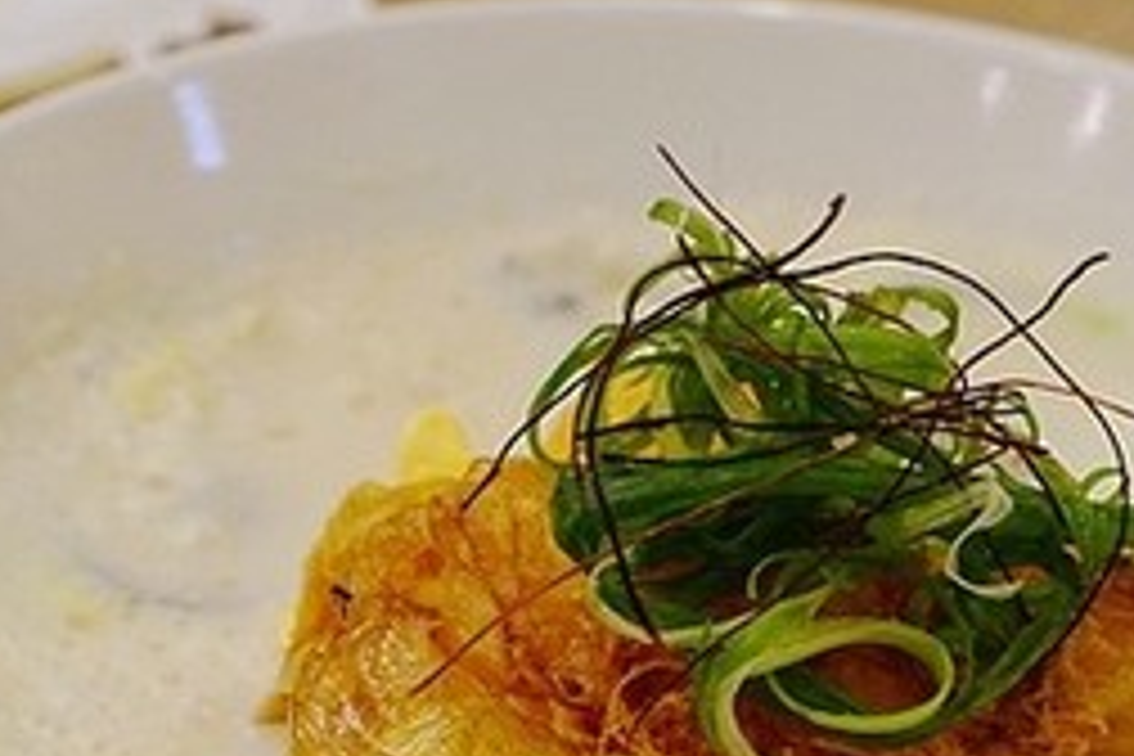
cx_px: 760
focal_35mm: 89
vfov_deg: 14.9
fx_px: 2809
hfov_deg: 22.7
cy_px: 878
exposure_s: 1/100
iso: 3200
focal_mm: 25
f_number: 4.5
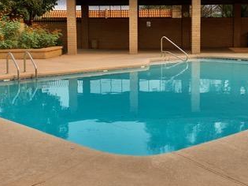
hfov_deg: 32.7
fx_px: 423
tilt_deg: -5.0
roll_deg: +0.3
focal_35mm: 59
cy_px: 68
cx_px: 134
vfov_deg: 24.7
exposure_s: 1/1603
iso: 25
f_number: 2.2
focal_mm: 4.15
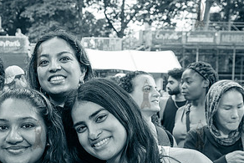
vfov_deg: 22.9
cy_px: 139
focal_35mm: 58
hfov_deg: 34.0
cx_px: 74
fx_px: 393
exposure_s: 1/320
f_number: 3.5
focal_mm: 24
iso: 1000
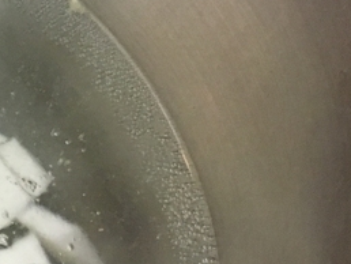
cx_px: -305
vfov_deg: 12.9
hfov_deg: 14.7
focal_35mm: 115
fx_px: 1167
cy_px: 200
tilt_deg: -57.3
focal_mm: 4.15
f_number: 2.2
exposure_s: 1/30
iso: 200
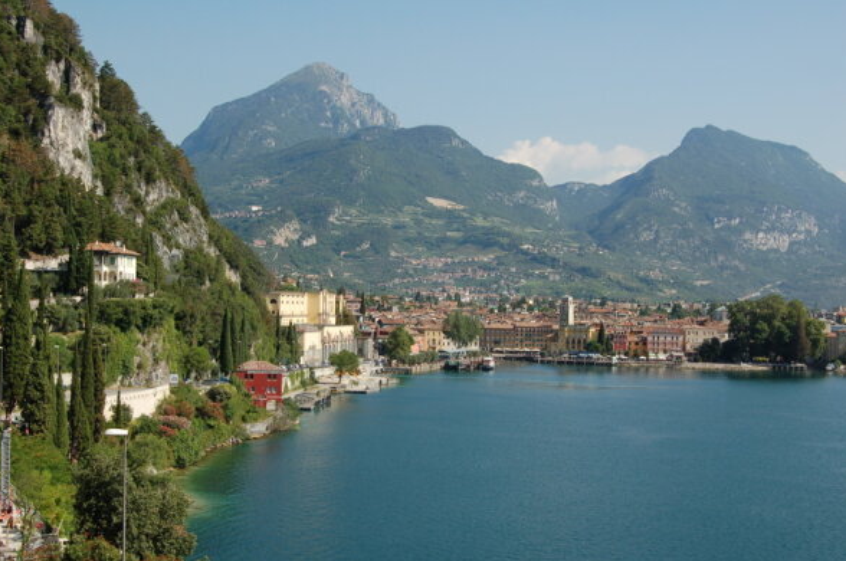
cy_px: 285
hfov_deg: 38.2
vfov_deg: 25.9
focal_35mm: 52
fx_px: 1220
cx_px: 422
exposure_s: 1/250
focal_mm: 34
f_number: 10
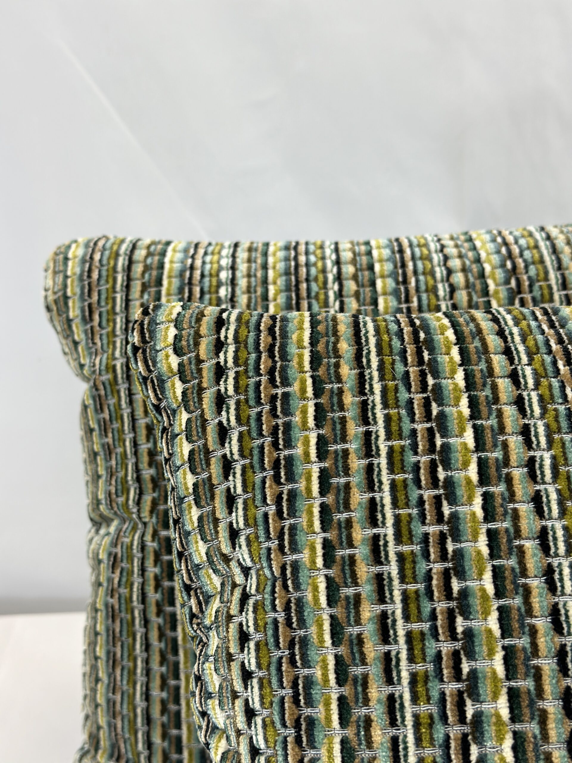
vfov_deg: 39.7
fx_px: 1058
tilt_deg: -11.7
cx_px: 286
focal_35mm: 48
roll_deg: +1.8
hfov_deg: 30.3
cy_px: 382
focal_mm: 6.86
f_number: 1.78
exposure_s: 1/154
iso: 100
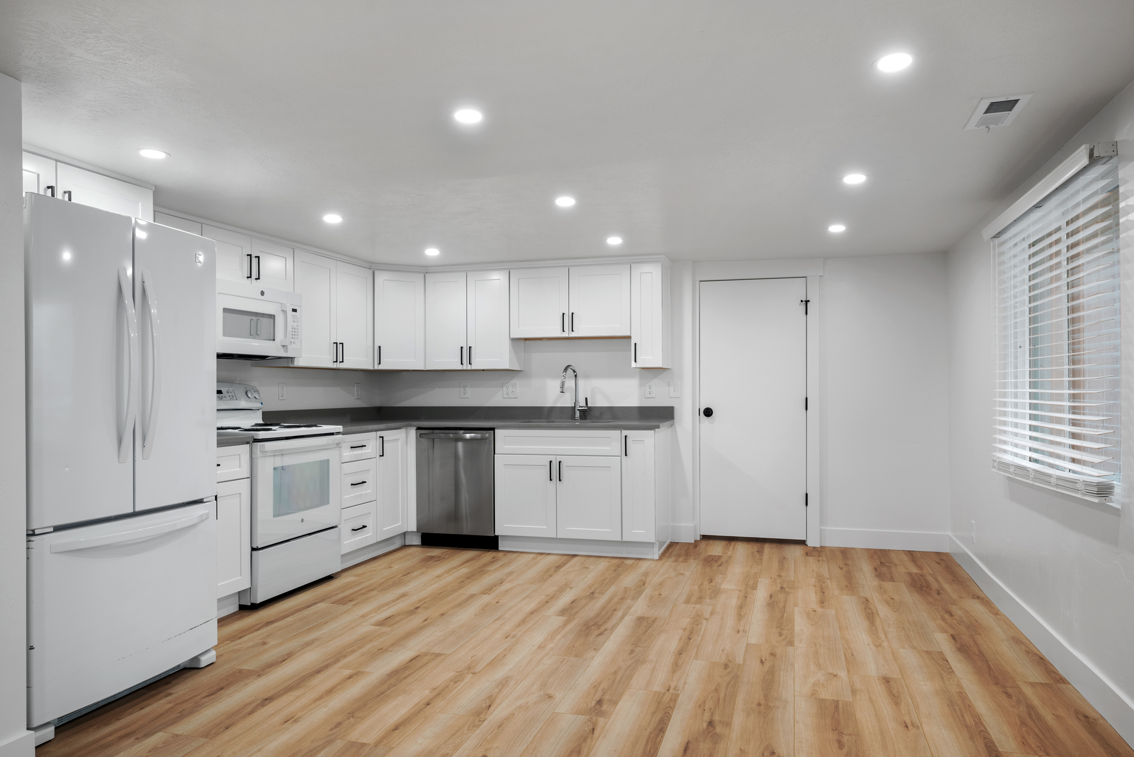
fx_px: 709
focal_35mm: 22
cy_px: 378
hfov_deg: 77.3
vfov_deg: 56.2
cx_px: 567
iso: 500
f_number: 8
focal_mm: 22.5
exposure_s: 1/3
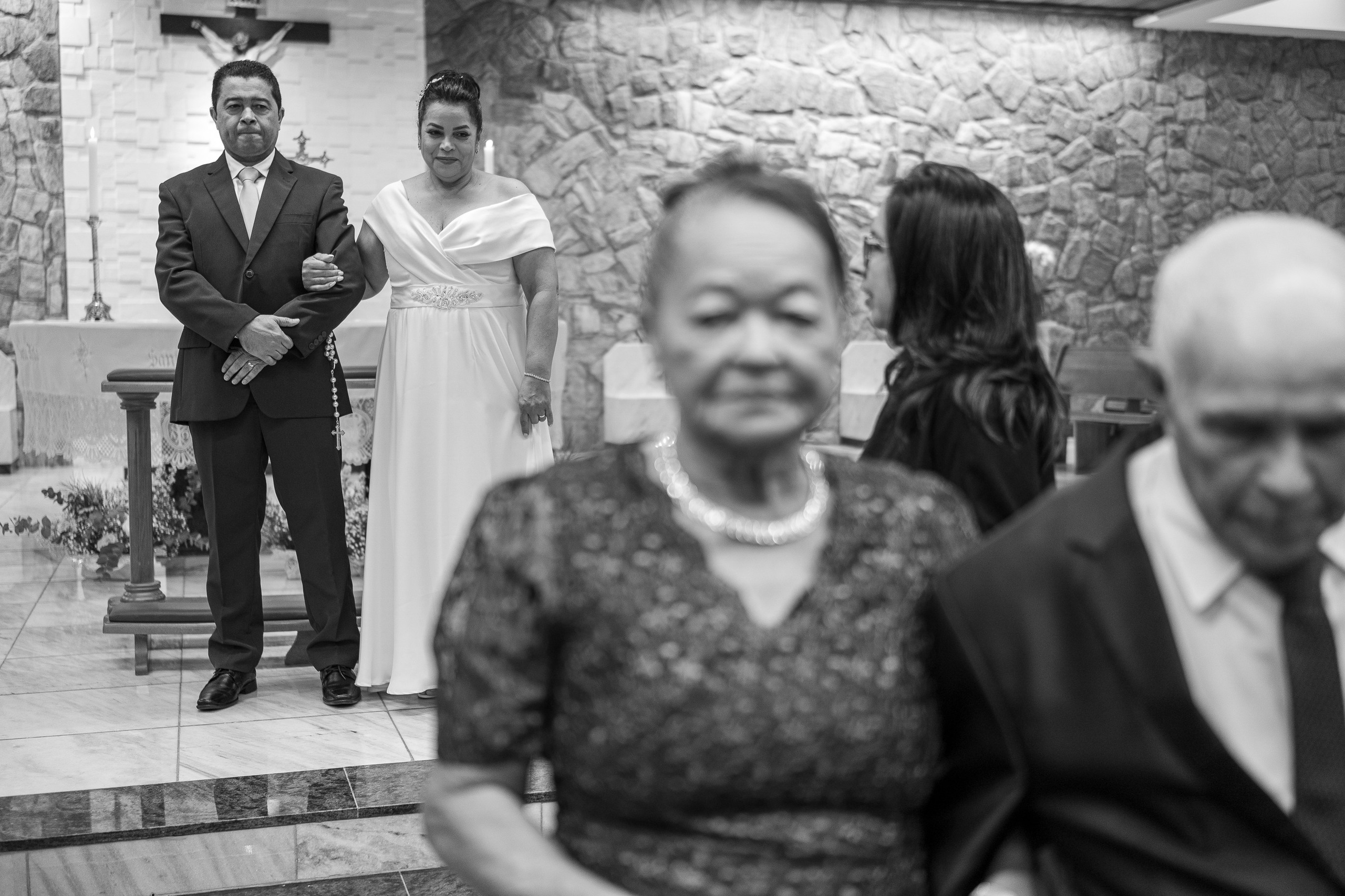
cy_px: 448
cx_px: 672
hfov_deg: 47.9
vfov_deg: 33.0
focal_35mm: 40
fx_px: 1513
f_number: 1.2
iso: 160
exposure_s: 1/160
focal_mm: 27
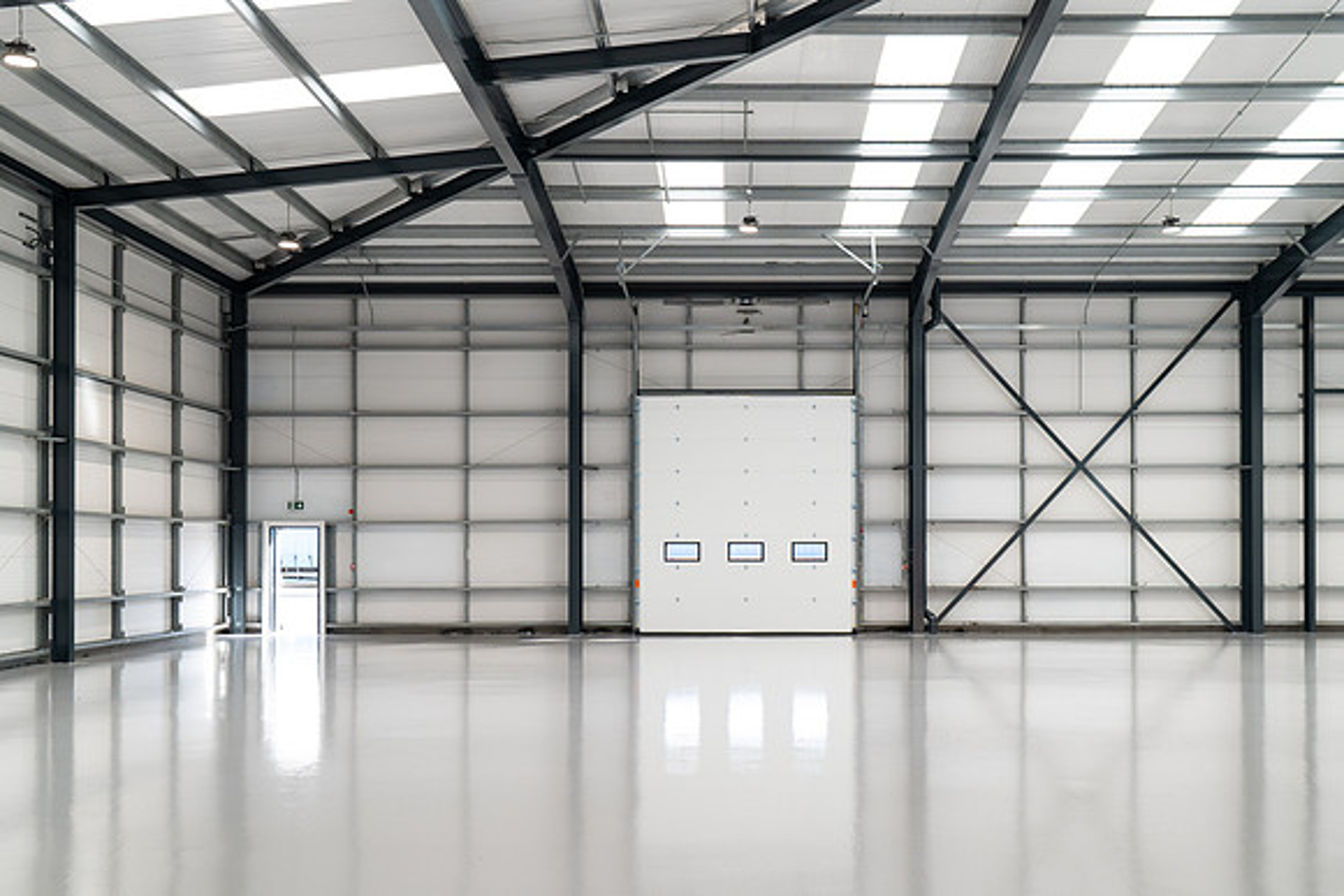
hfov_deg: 55.8
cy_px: 448
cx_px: 672
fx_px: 1270
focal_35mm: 34
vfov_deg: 38.9
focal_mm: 34
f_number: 4
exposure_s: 1/80
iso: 640
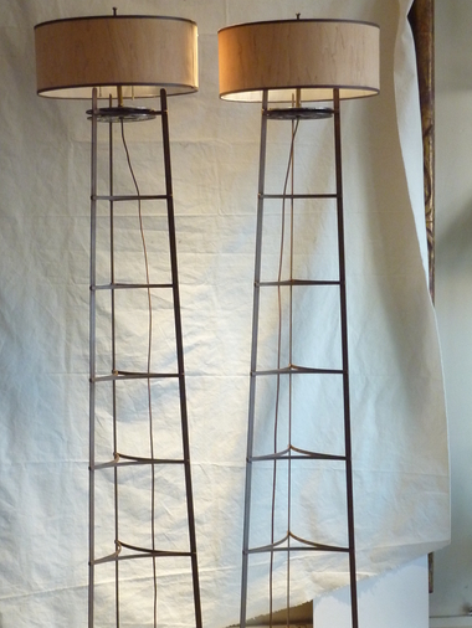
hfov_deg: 17.8
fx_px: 1508
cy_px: 405
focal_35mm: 83
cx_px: 169
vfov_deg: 23.5
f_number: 4
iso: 400
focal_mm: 10.3
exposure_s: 1/40
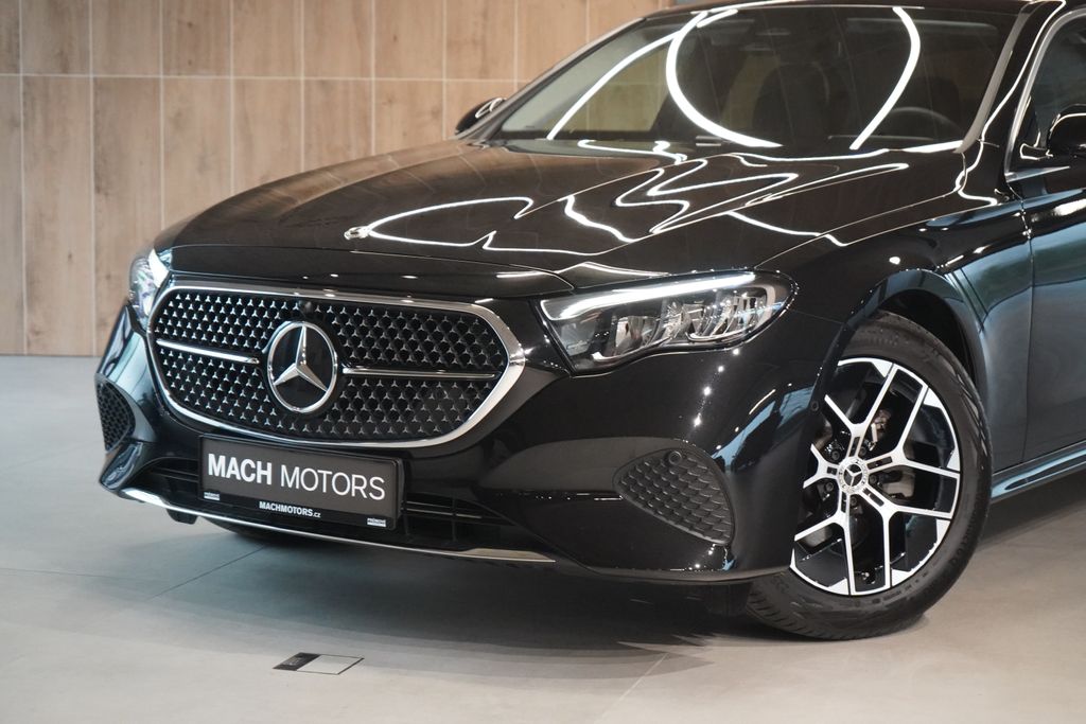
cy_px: 362
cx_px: 543
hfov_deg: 28.8
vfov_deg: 19.5
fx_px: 2112
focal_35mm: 70
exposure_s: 1/160
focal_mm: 70
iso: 12800
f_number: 5.6
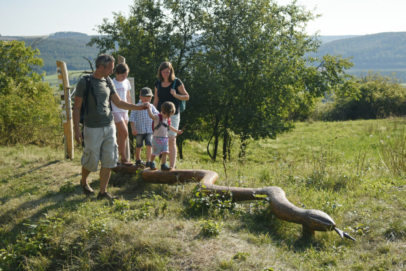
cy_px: 136
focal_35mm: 45
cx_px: 203
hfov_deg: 43.6
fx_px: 508
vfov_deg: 29.9
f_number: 2.8
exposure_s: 1/500
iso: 100
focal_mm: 30
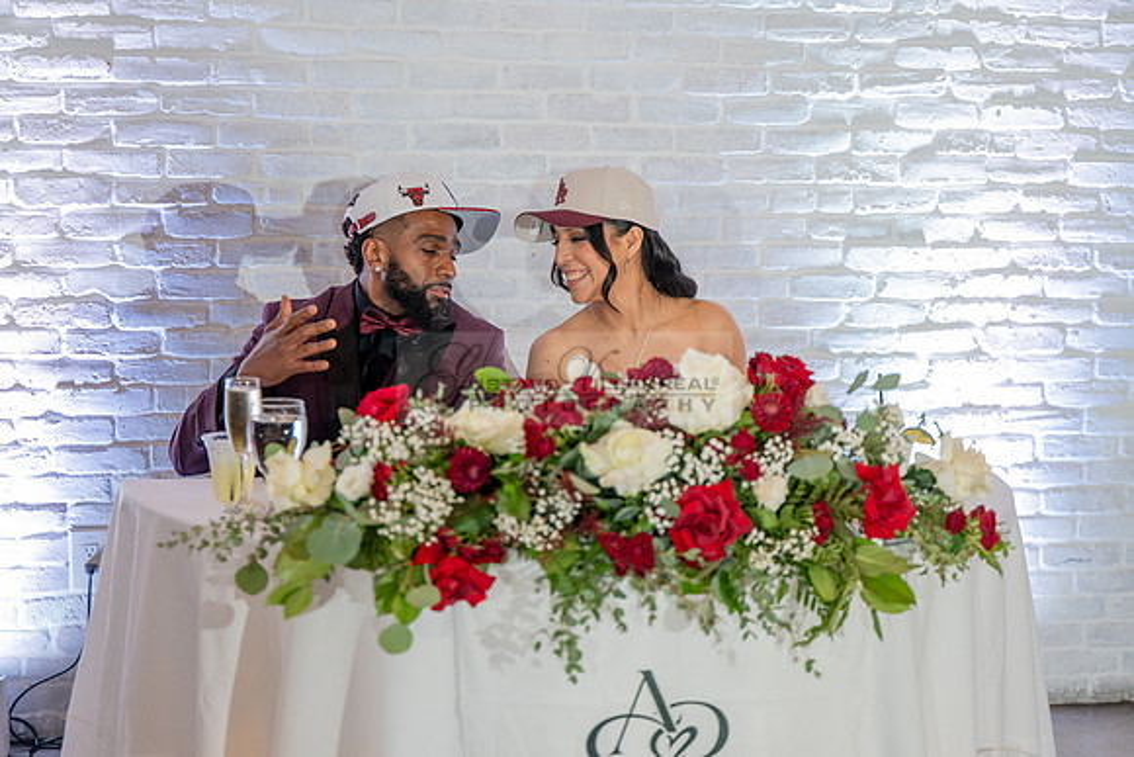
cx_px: 567
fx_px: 2205
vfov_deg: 19.5
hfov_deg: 28.8
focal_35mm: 70
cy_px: 378
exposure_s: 1/125
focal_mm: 70
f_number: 2.8
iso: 1600
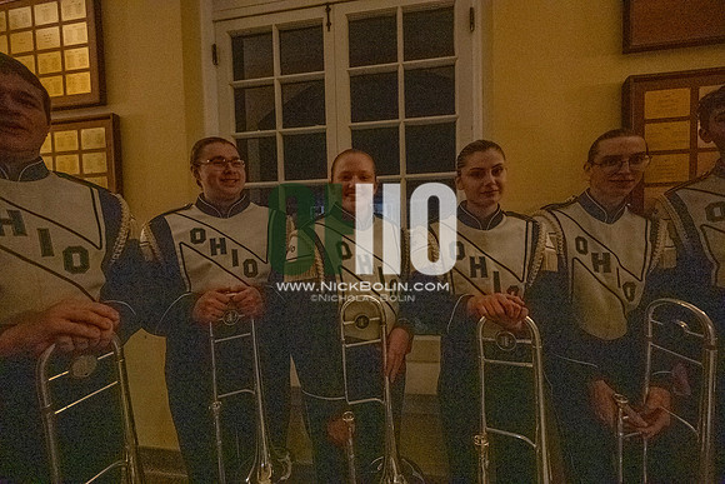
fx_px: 282
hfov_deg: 104.2
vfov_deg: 81.2
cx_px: 362
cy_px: 242
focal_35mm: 14
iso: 25600
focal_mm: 14
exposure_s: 1/250
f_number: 4.5
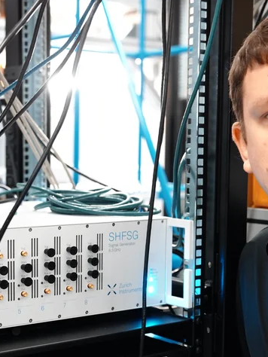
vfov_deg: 26.5
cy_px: 236
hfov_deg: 20.1
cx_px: 117
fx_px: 755
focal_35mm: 73
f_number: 3.2
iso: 1250
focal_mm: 37.6
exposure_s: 1/40
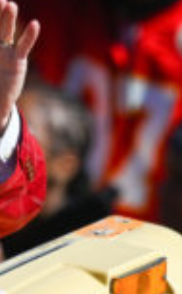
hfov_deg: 0.7
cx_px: -94
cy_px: 143
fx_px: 15955
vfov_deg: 1.1
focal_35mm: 2001
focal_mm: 400
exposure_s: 1/5000
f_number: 5.6
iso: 400
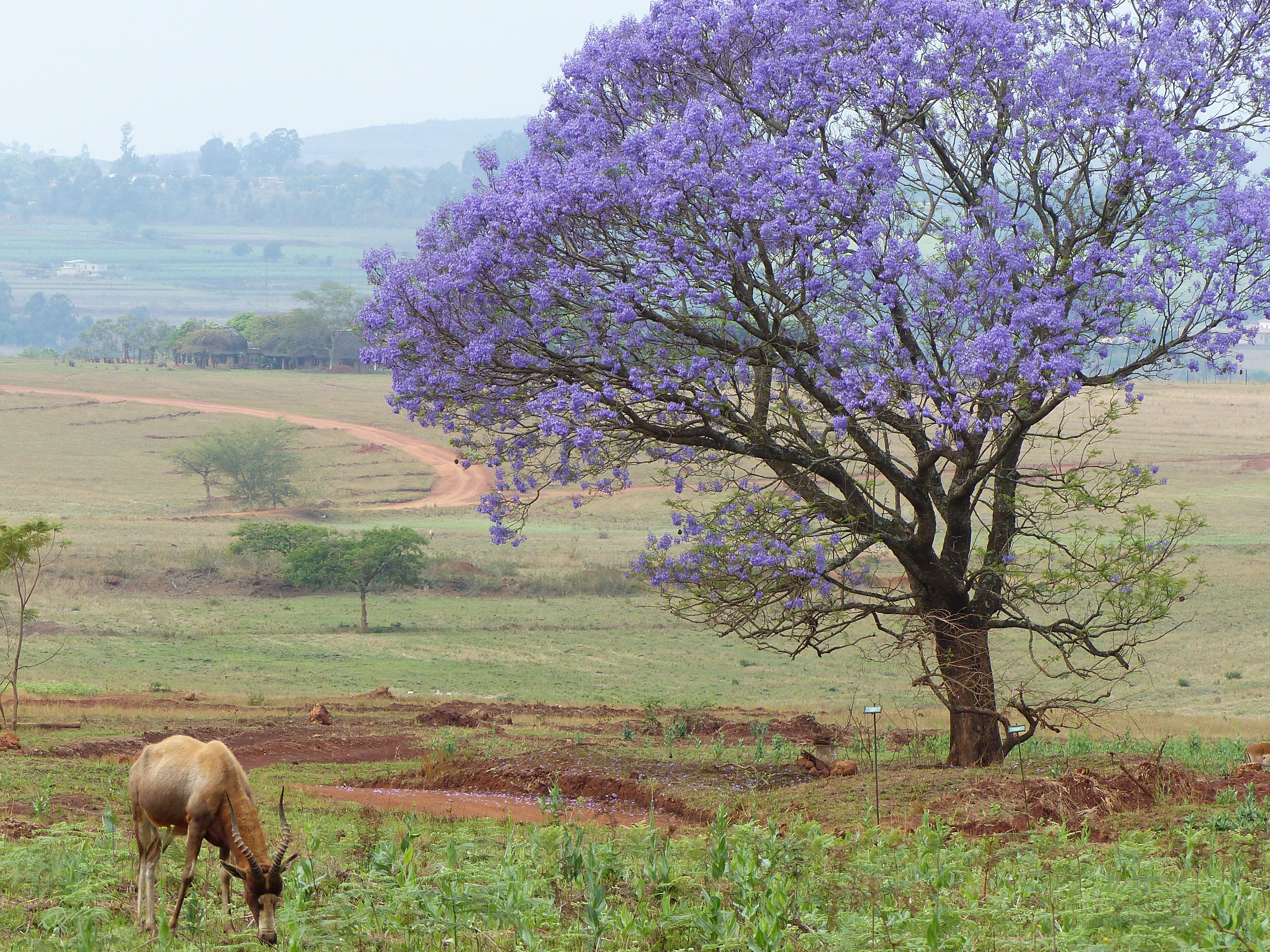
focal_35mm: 197
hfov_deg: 10.0
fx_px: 7227
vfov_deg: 7.5
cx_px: 645
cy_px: 466
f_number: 4
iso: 100
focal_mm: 31.1
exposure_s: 1/640
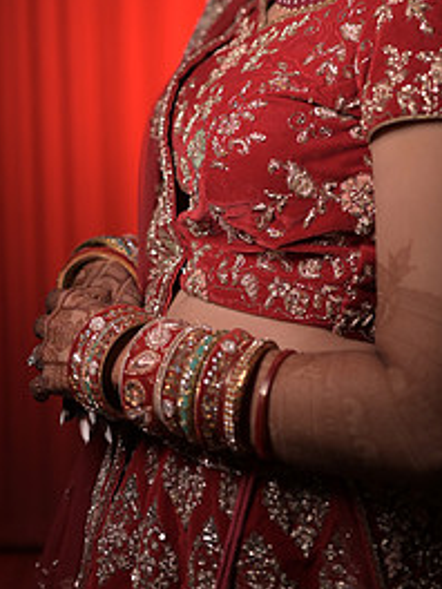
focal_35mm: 74
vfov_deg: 24.7
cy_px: -42
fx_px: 1260
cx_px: 307
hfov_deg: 19.8
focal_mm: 35
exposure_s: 1/250
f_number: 1.8
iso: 160
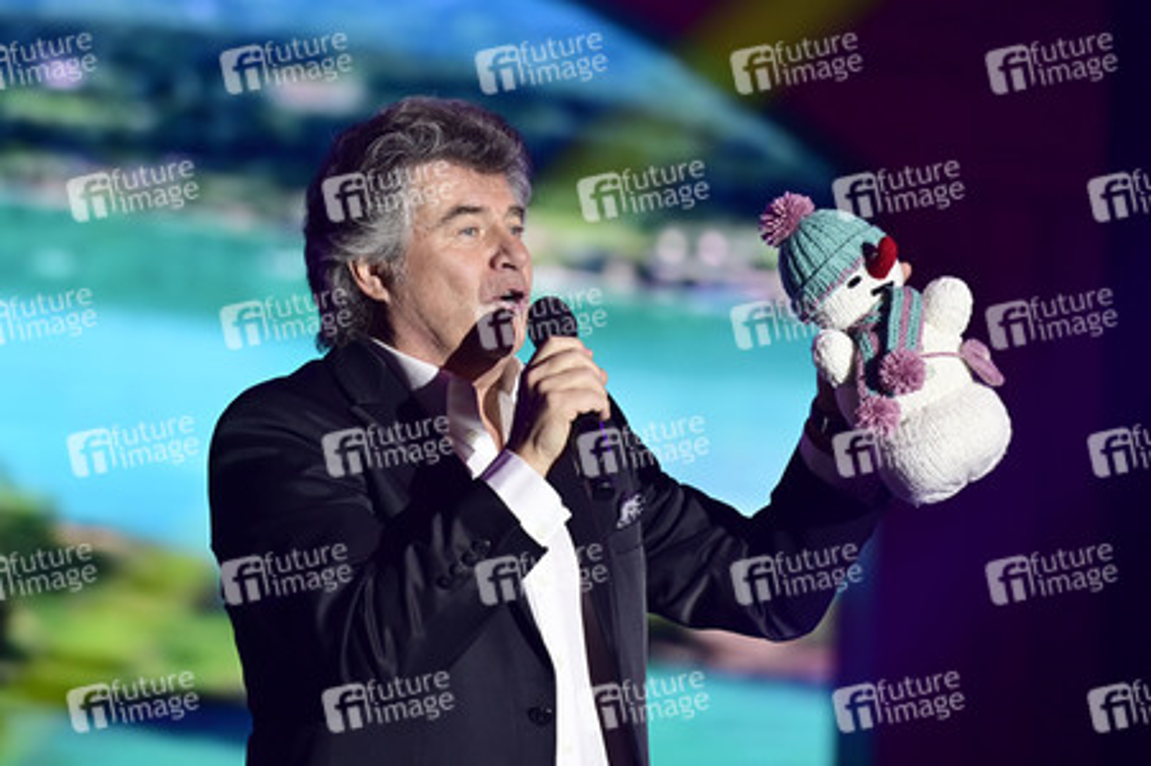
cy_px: 383
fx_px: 6390
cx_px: 576
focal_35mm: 200
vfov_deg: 6.9
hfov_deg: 10.3
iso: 1400
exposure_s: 1/250
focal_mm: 200
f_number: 2.8
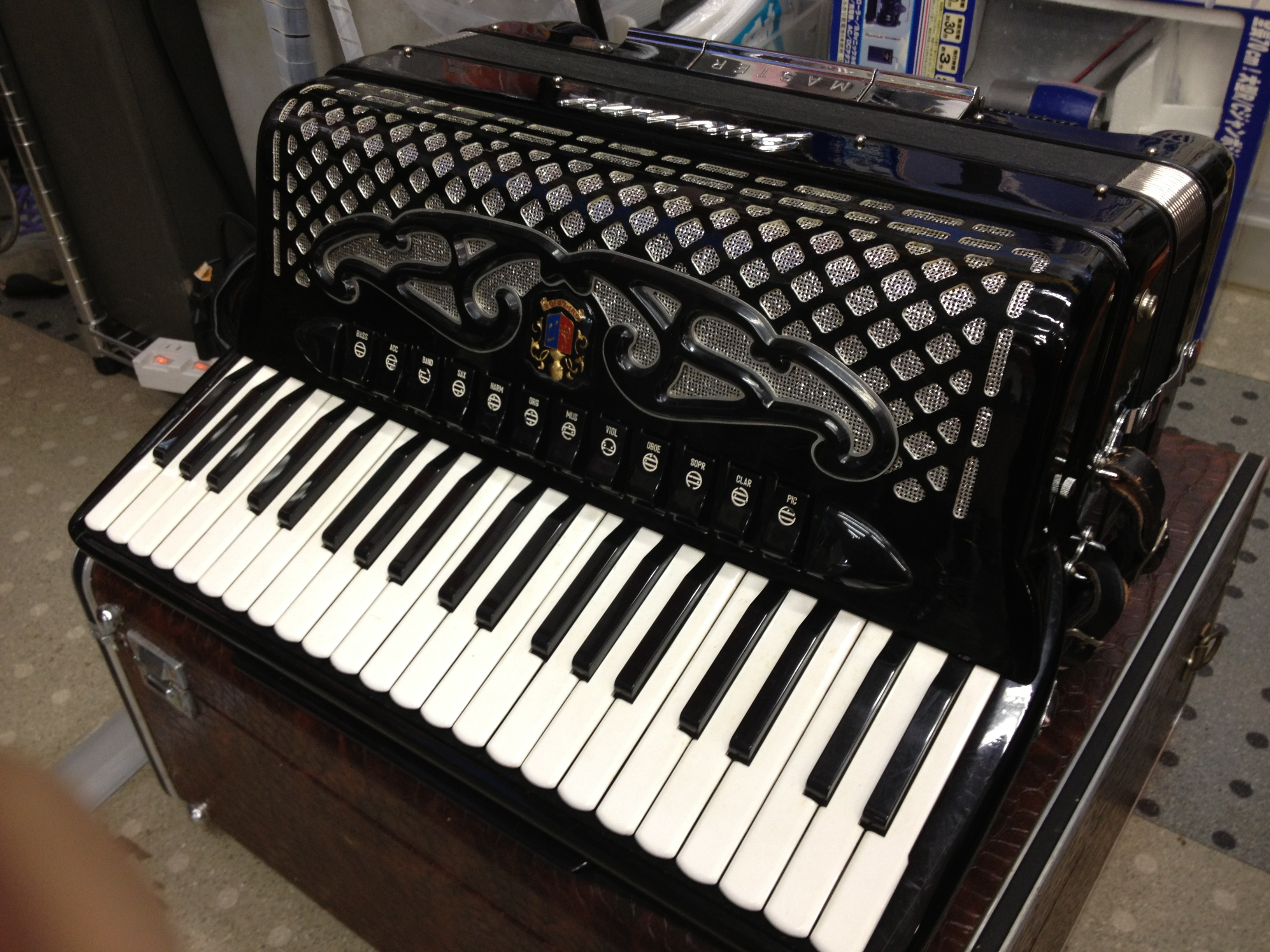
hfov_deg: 52.6
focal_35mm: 35
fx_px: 1284
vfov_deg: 40.7
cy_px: 476
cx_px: 635
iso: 80
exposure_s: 1/20
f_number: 2.4
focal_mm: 4.28
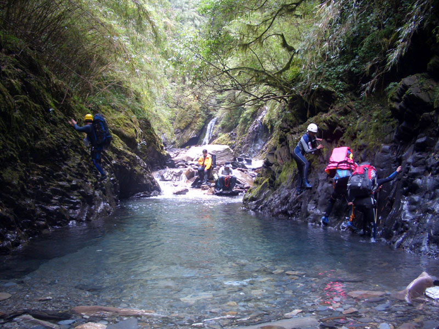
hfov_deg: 52.6
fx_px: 444
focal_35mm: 35
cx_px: 220
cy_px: 164
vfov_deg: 40.7
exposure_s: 1/40
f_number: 2.6
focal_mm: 5.8
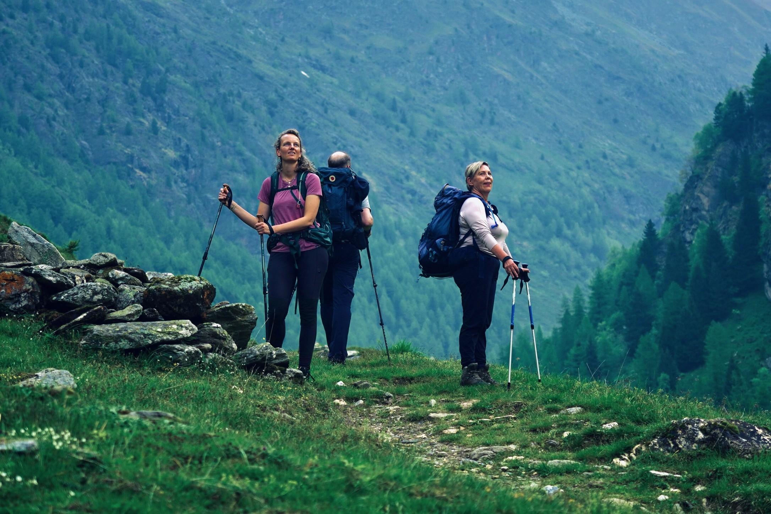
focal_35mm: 75
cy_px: 257
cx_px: 386
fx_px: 1606
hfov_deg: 27.0
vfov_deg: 18.2
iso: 100
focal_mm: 50
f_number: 2.8
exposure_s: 1/100
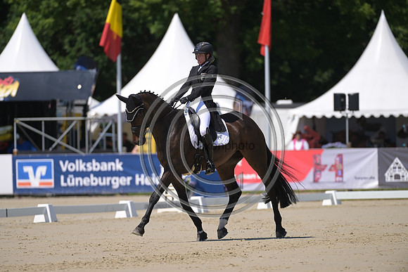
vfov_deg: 3.8
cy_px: 136
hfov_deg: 5.7
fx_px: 4081
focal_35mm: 360
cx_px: 204
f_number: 5
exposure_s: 1/1250
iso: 180
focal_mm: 360
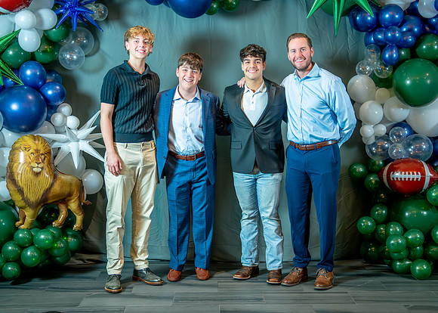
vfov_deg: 26.2
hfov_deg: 36.1
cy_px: 156
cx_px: 237
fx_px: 671
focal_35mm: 54
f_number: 1.2
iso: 1600
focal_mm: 50
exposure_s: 1/400
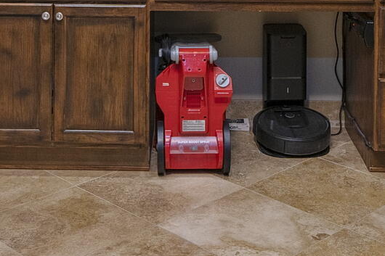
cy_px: -162
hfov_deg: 27.3
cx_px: 169
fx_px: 791
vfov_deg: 16.3
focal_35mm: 74
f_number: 7.1
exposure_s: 1/6
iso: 200
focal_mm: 14
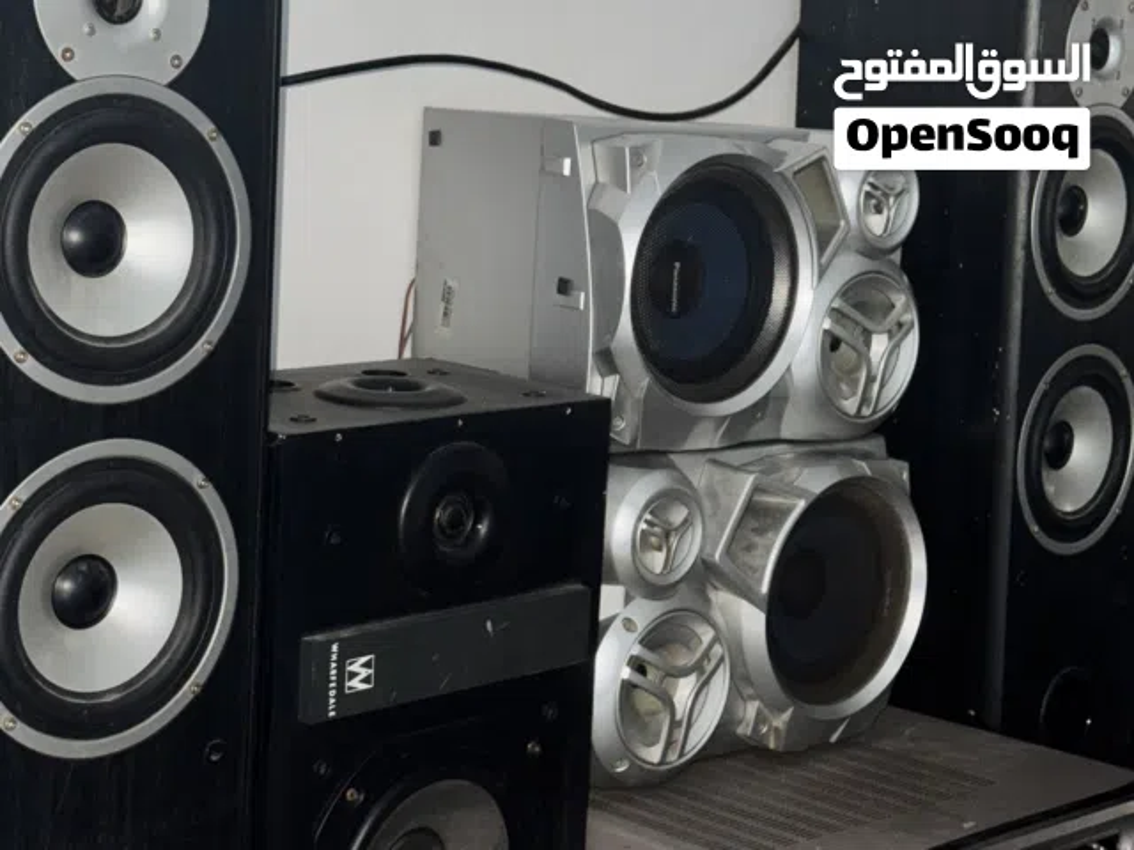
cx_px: 567
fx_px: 1572
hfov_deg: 39.7
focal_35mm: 48
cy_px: 425
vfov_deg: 30.3
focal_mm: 6.76
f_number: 1.78
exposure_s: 1/7
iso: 50
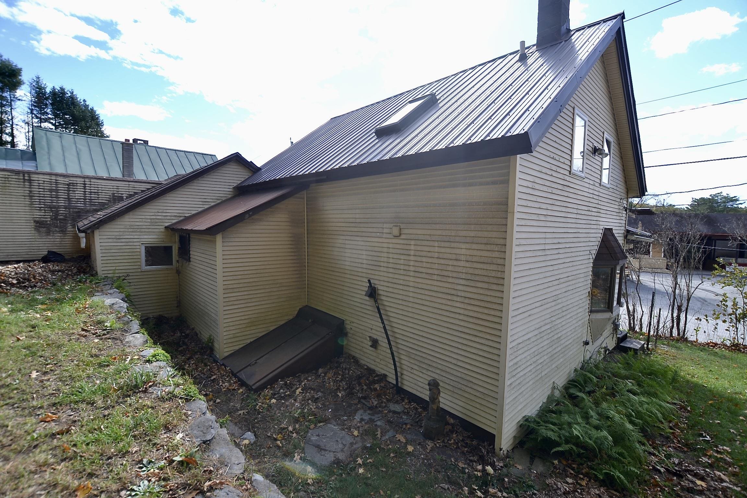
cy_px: 249
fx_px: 311
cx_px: 374
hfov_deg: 100.4
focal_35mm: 15
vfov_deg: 77.3
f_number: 6.3
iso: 100
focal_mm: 10
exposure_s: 1/160
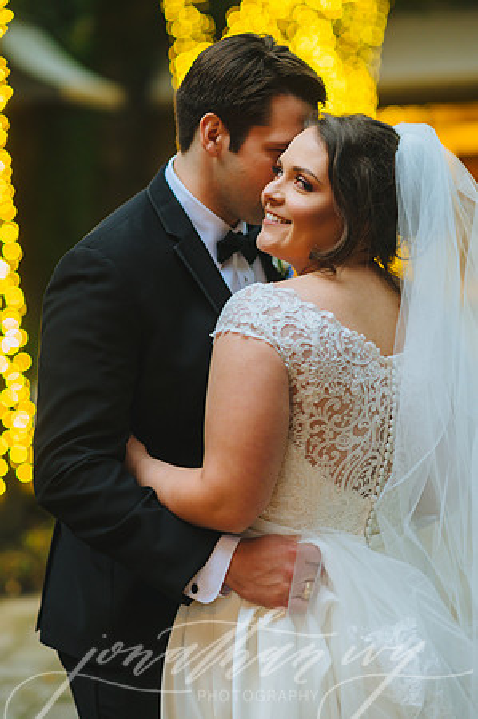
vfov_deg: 23.9
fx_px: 1697
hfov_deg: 16.0
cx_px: 239
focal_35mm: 85
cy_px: 360
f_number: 2
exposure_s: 1/160
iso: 640
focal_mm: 85
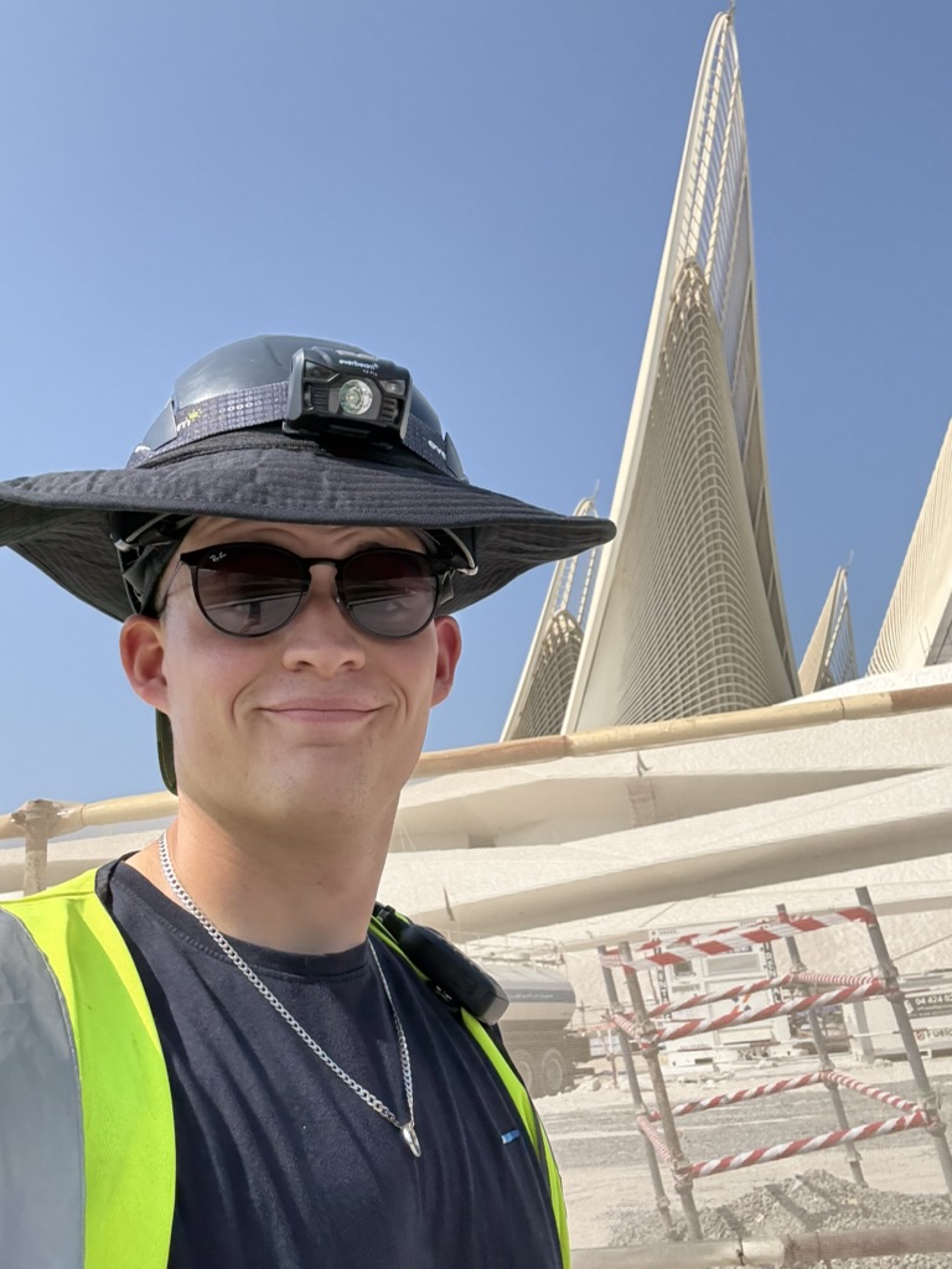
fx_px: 1100
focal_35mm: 30
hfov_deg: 46.8
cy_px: 634
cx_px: 476
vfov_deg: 60.0
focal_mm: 2.69
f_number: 1.9
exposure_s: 1/1101
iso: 25
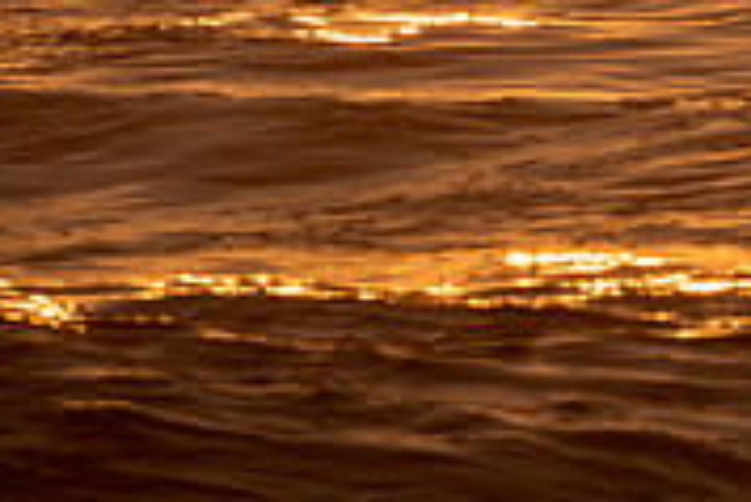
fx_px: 33926
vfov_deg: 0.8
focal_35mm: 1625
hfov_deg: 1.3
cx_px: 612
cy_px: -167
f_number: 13
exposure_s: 1/320
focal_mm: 500
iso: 64
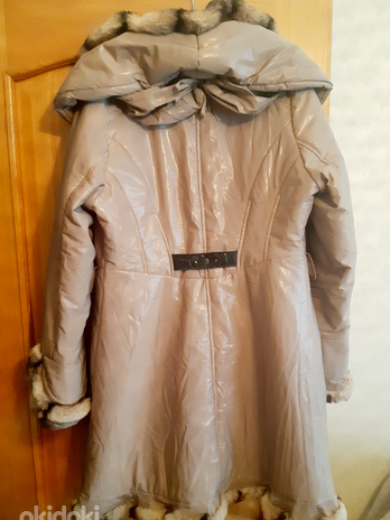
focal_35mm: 28
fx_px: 421
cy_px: 275
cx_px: 198
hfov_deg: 49.7
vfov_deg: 63.4
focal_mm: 3.92
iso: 640
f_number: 1.7
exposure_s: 1/20
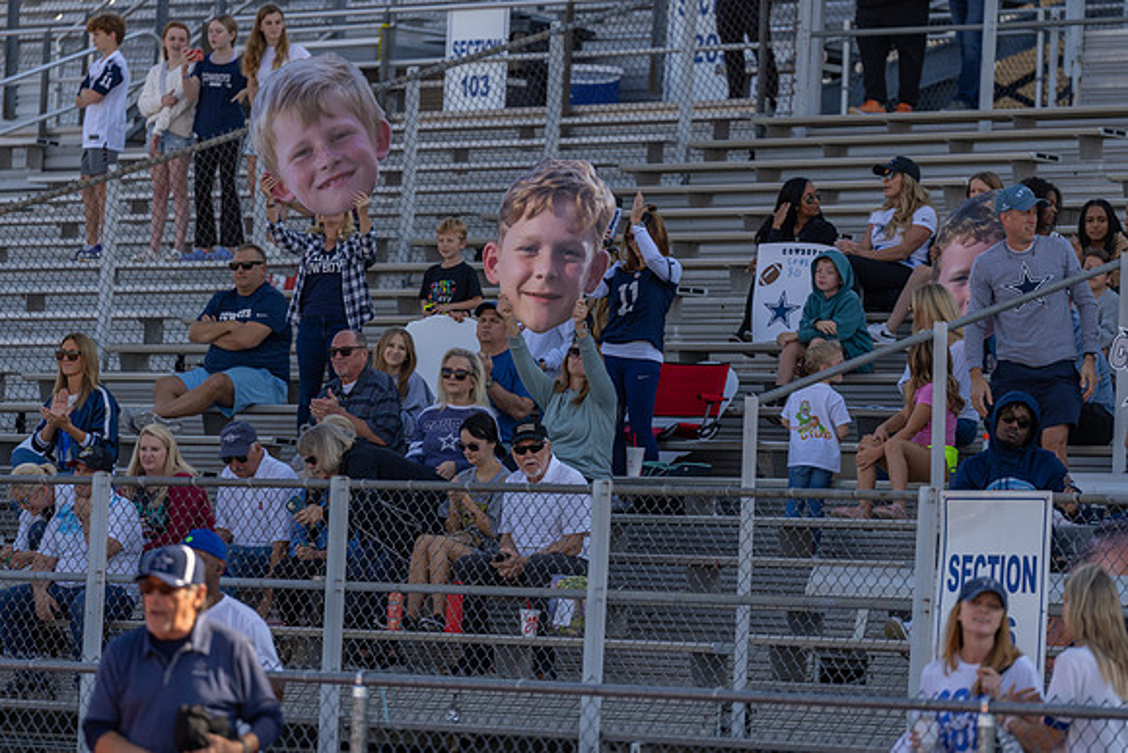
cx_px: 564
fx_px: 6443
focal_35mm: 206
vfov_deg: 6.7
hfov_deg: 10.0
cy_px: 376
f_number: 3.2
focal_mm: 200
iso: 100
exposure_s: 1/1000
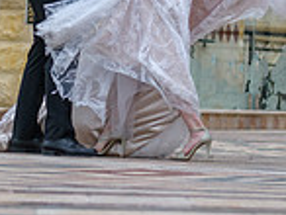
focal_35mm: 267
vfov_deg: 5.6
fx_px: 2210
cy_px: -13
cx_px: 106
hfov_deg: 7.4
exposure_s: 1/3200
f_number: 2.8
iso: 400
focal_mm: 70
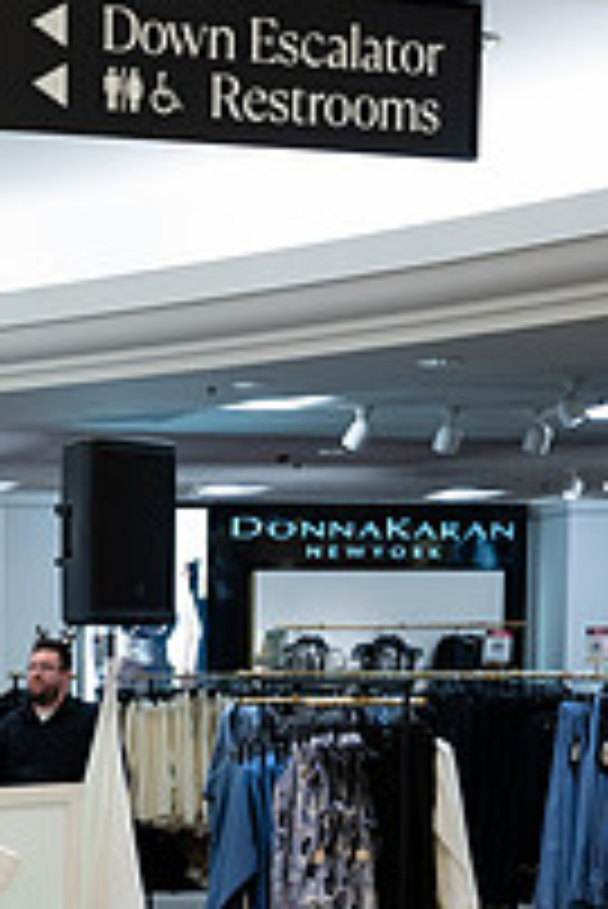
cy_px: 830
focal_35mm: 76
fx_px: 1922
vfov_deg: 25.7
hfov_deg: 16.7
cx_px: -243
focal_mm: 25.5
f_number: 3.2
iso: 1000
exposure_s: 1/200
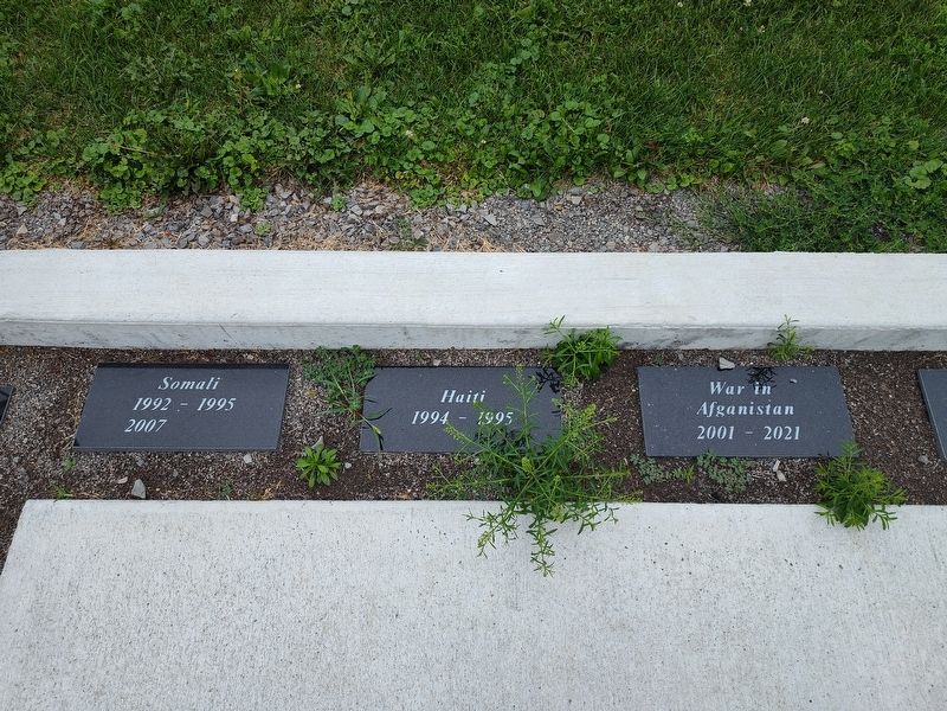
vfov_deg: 58.9
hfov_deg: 73.9
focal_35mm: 23
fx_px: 629
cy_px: 356
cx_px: 474
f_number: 1.8
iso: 100
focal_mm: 5.56
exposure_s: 1/498
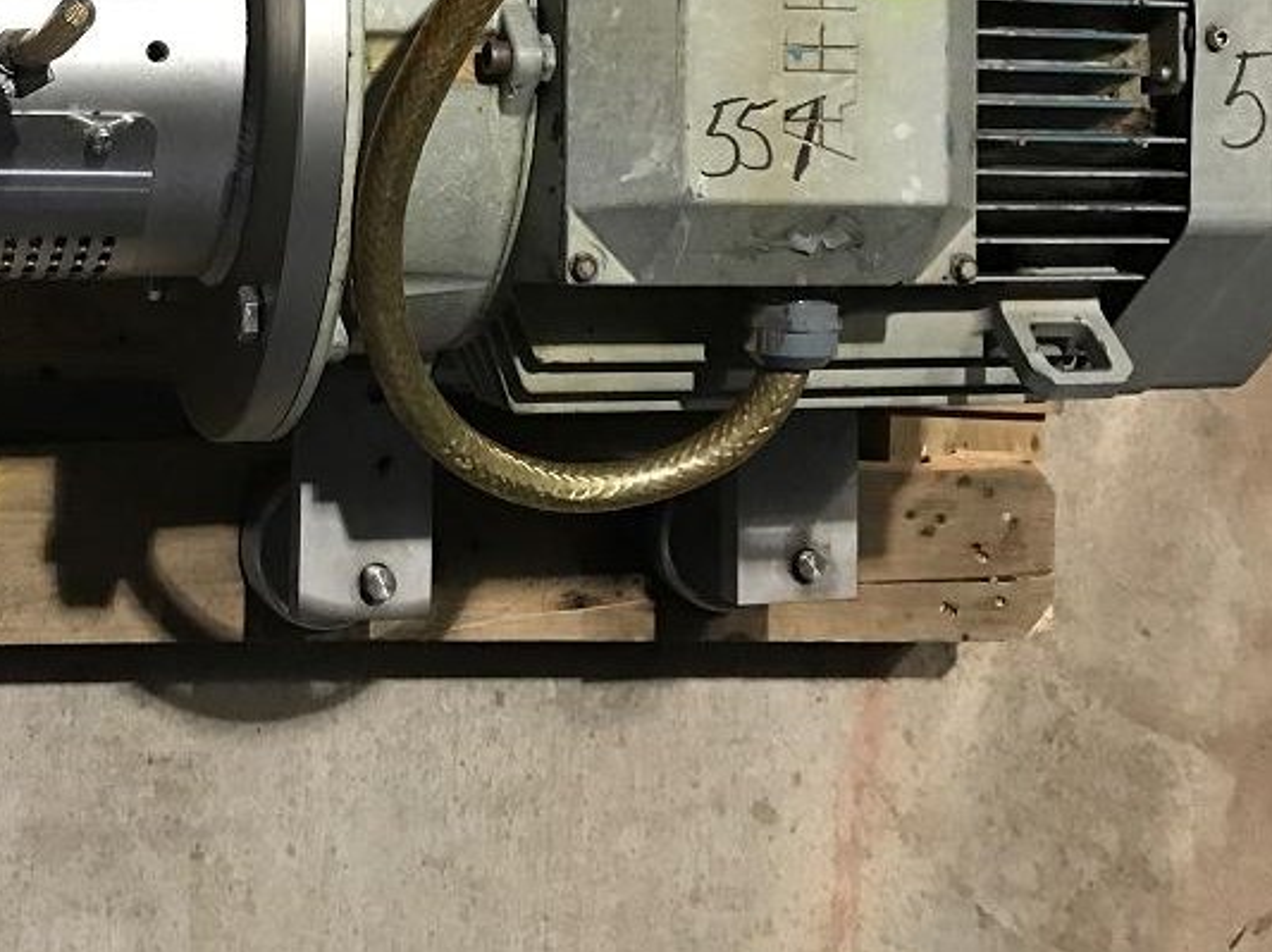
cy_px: 55
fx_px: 1946
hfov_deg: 34.9
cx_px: 234
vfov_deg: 26.4
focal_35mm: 53
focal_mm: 3.99
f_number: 1.8
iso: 100
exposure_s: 1/13
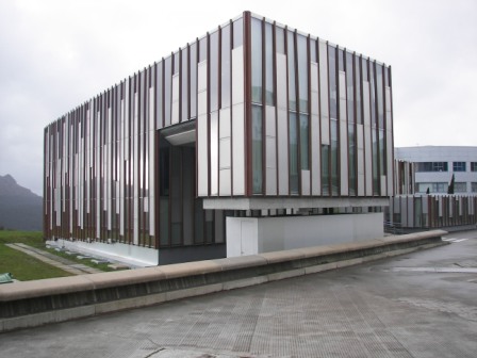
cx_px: 238
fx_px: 496
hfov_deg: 51.4
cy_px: 179
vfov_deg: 39.7
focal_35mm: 36
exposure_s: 1/400
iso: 50
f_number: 2.8
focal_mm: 6
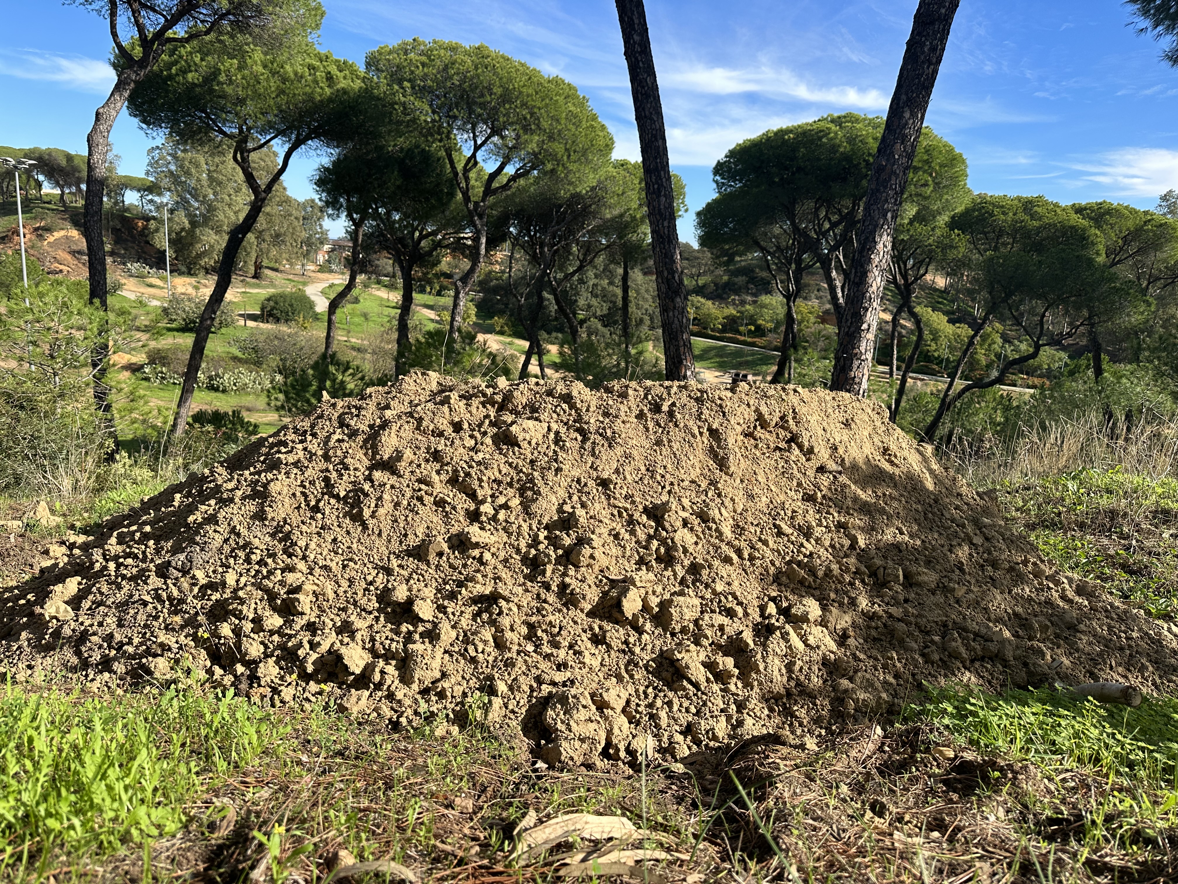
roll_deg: -4.4
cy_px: 442
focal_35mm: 24
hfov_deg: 71.6
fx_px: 817
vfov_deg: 56.8
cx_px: 589
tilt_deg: -13.6
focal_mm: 6.86
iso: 80
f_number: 1.78
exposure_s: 1/2469
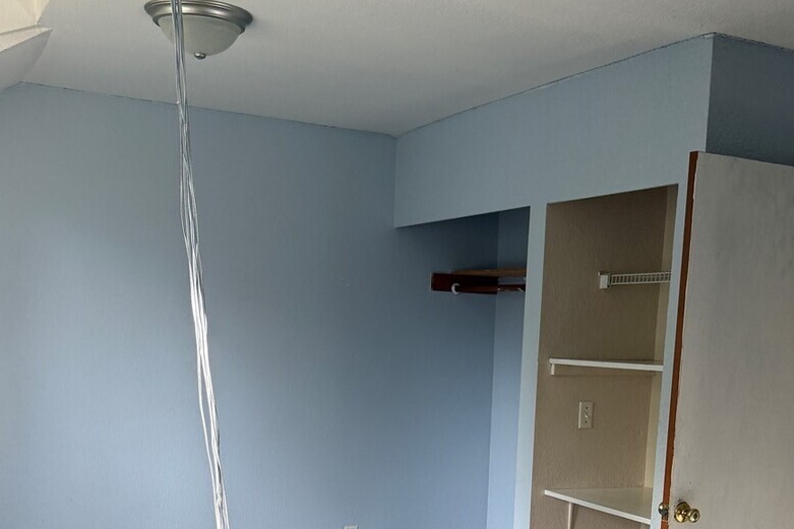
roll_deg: -4.0
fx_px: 1015
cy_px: 536
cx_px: 469
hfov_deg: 42.6
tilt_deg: -11.5
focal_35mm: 46
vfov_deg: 27.5
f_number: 1.78
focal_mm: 6.76
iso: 160
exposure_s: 1/148
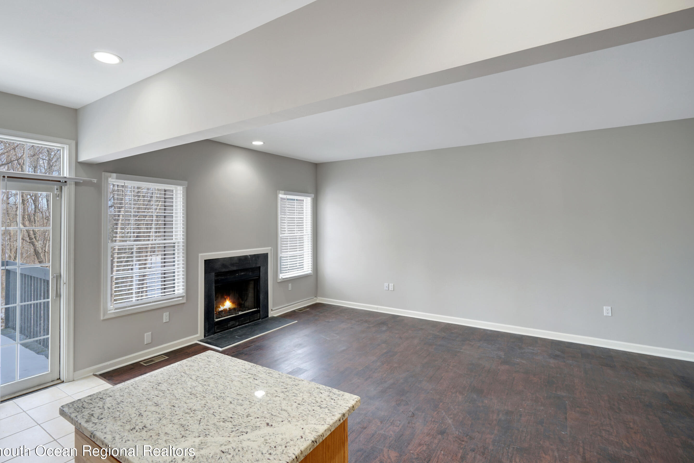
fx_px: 347
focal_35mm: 18
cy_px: 214
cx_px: 305
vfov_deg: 67.3
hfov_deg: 89.6
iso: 100
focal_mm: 16
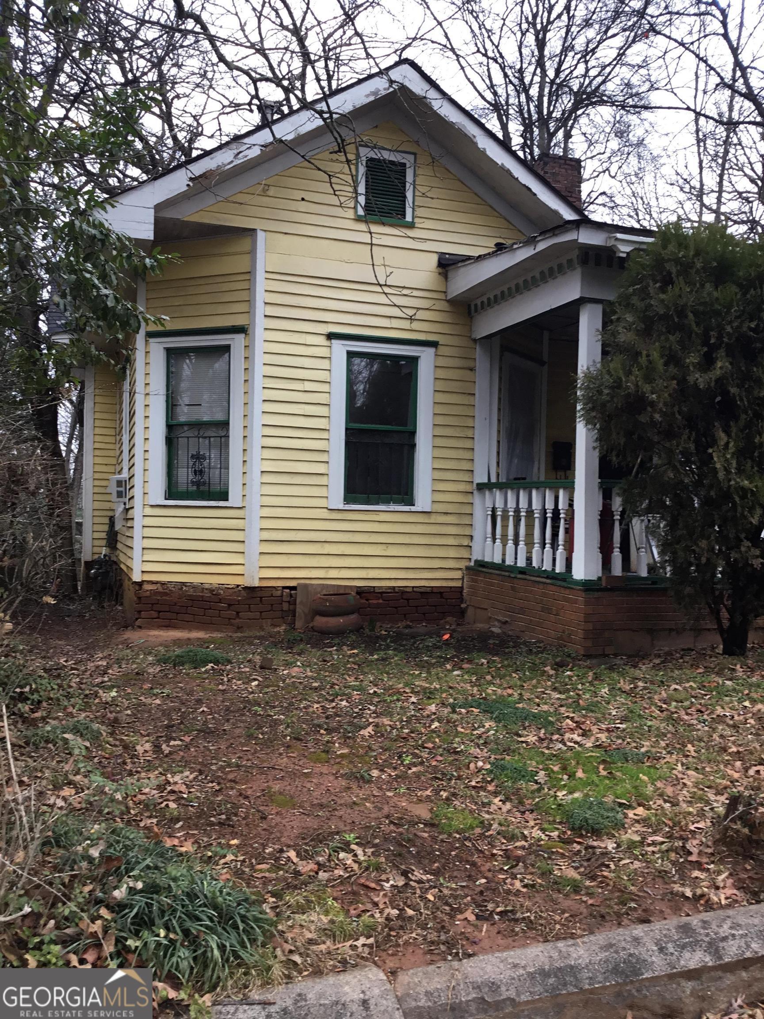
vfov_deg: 58.4
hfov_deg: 45.4
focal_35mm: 31
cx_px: 382
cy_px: 510
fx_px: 912
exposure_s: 1/60
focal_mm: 3.3
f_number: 2.4
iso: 25
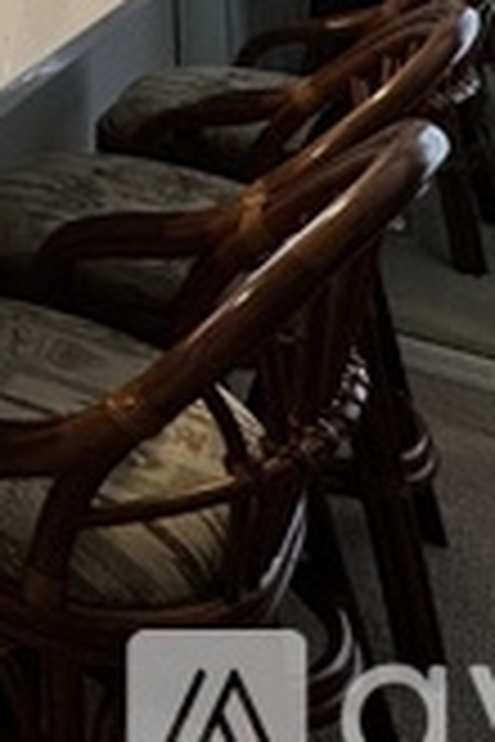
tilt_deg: -0.1
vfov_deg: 26.5
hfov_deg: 15.2
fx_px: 1217
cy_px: -315
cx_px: -646
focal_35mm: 59
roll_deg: +1.3
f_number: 2.2
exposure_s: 1/120
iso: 50
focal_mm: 2.22
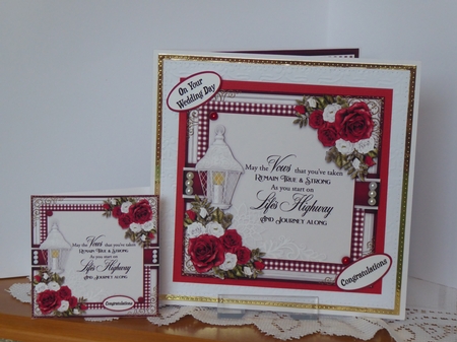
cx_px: 228
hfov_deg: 23.0
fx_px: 1122
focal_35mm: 85
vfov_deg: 17.3
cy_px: 171
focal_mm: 14.1
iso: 400
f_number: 4.7
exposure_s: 1/30
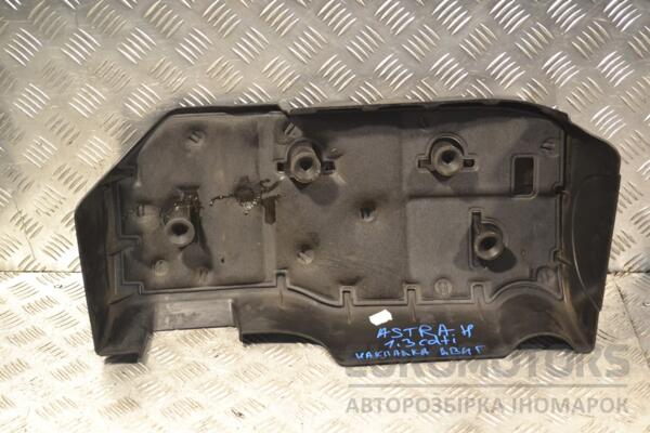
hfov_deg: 35.1
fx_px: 1029
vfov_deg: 23.8
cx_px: 325
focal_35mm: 57
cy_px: 216
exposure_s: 1/125
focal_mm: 38
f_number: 5.6
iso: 1600
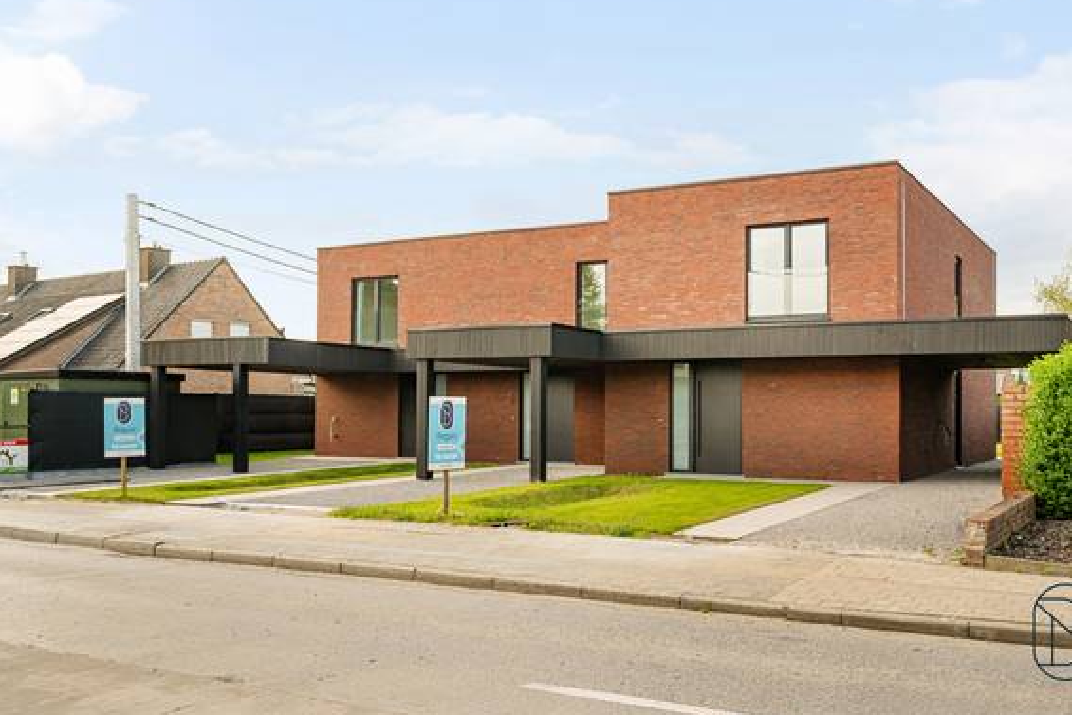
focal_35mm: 34
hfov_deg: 55.7
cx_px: 590
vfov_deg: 38.9
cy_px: 316
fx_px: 1013
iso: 500
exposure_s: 1/320
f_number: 10
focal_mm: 30
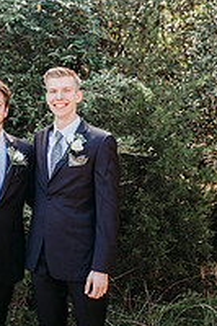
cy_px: 160
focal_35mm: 54
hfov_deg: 24.3
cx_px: 21
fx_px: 489
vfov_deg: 36.9
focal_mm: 24
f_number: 2.8
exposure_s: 1/400
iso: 100
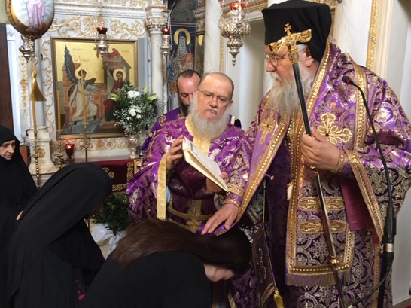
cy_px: 148
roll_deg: -0.9
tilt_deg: -9.6
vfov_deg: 41.8
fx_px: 404
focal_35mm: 34
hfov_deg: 53.9
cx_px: 193
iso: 200
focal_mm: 4.15
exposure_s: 1/20
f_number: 2.2
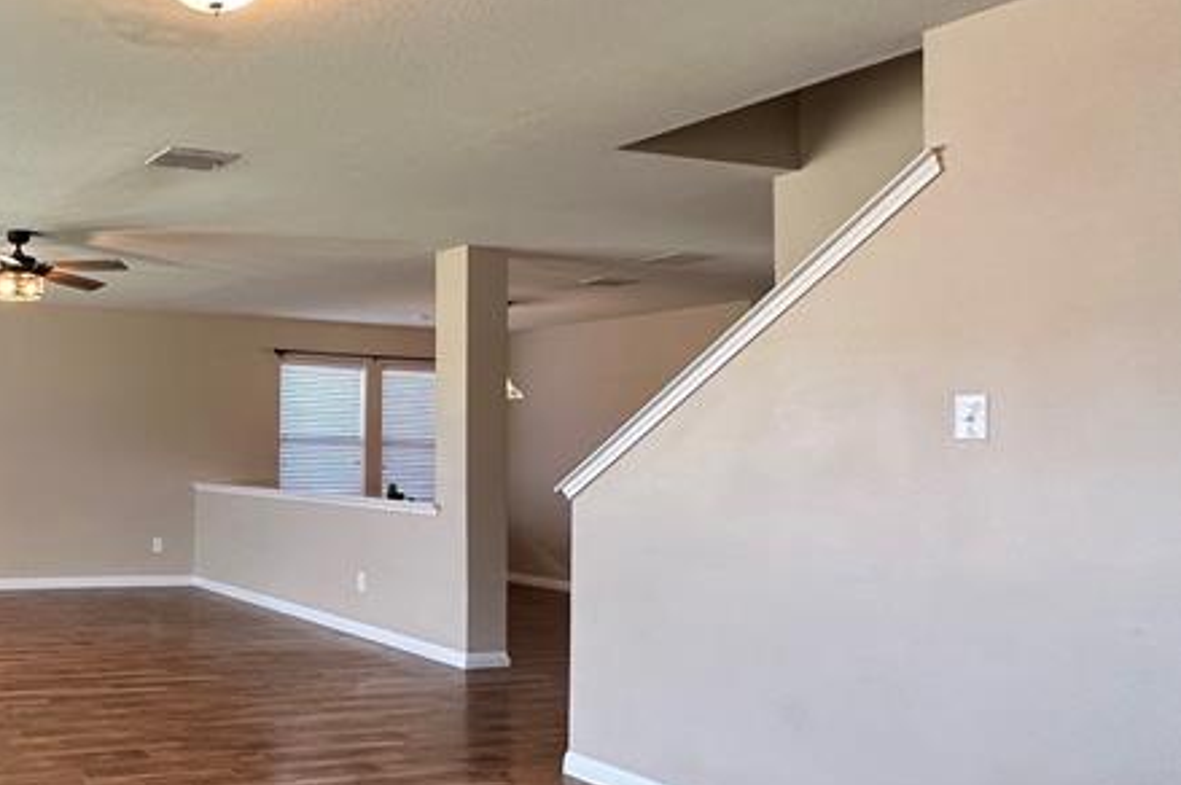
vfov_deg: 38.8
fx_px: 1115
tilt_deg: +1.8
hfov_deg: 48.2
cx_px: 59
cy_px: 409
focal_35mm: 34
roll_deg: -1.6
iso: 200
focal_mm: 2.22
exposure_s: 1/60
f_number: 2.2
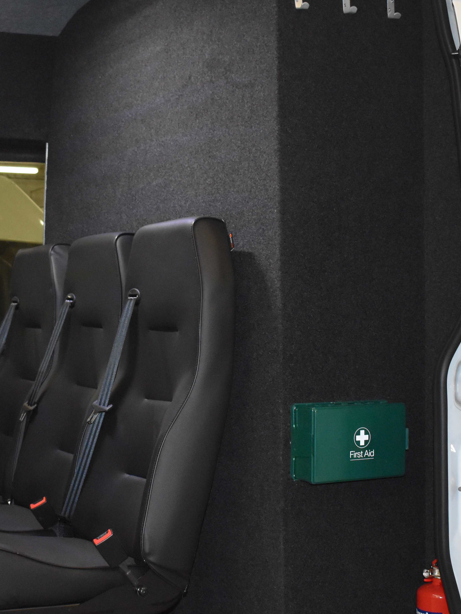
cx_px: 198
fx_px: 1081
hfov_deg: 24.1
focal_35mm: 61
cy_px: 359
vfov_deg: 31.7
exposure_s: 1/60
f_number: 3.8
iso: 3200
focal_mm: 23
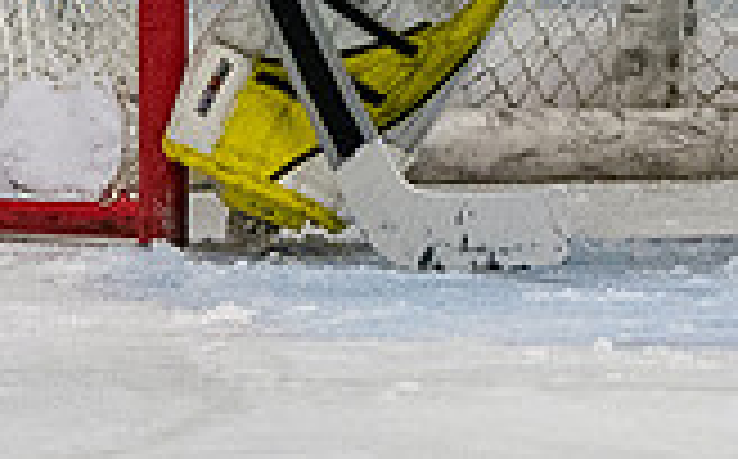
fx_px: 33101
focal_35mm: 1648
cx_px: 608
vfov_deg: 0.8
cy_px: -437
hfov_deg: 1.3
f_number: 3.5
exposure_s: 1/800
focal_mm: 185
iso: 2000
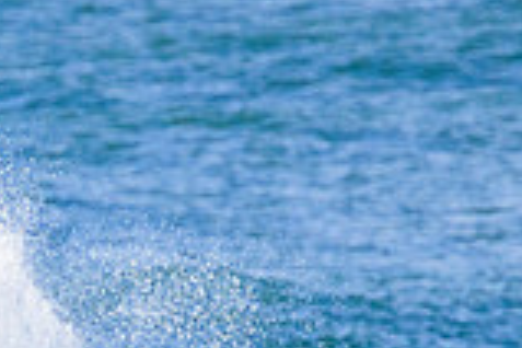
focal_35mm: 2924
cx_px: -16
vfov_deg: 0.5
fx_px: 42395
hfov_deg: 0.7
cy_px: 632
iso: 1800
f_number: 11
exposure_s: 1/2000
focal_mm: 800
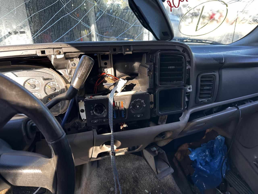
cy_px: 97
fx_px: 179
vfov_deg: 56.8
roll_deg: -0.8
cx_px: 129
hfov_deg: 71.6
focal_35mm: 24
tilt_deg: -27.0
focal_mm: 6.86
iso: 80
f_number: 1.78
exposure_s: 1/121
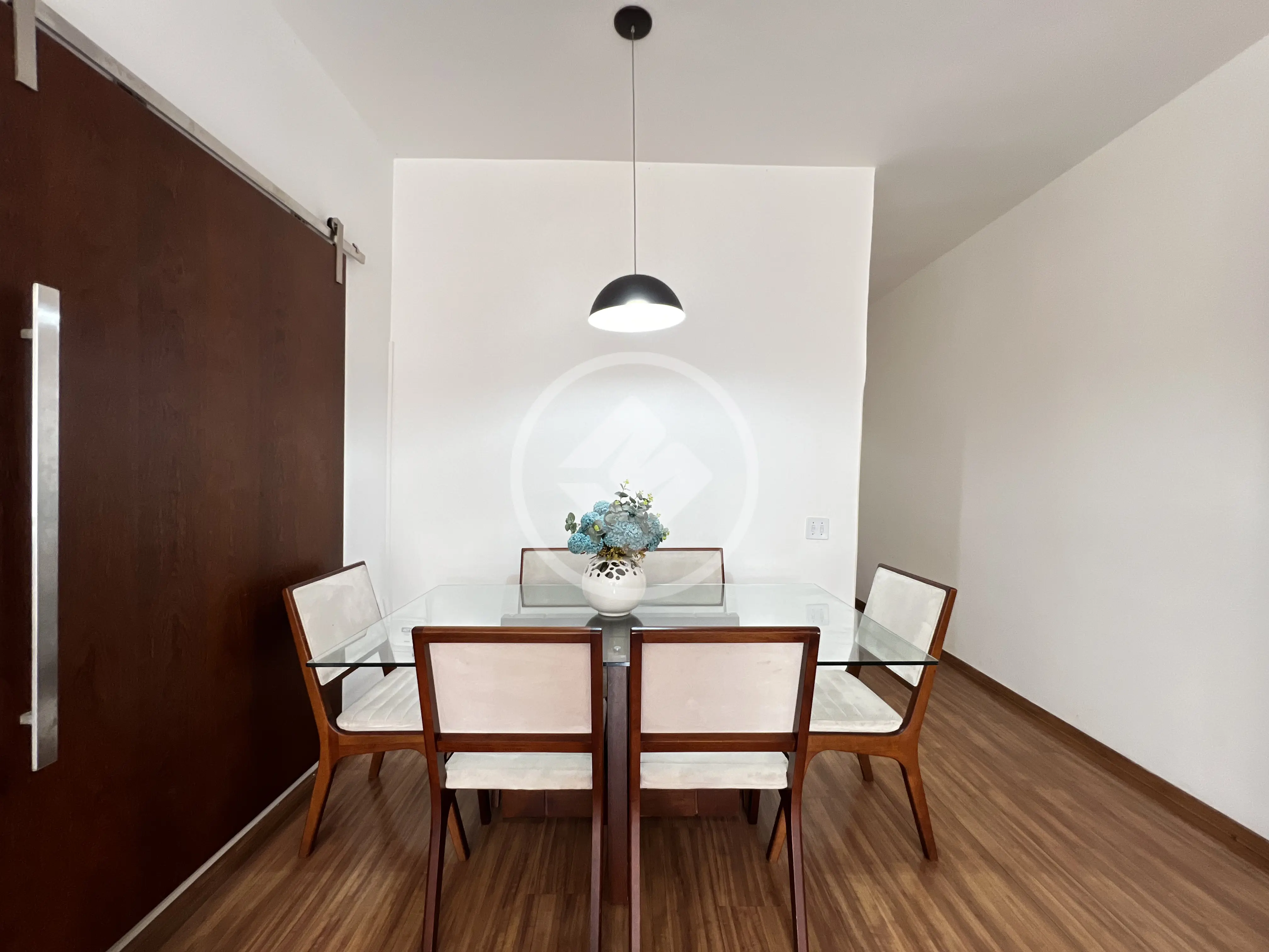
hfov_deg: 106.2
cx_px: 634
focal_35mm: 13
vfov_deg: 89.9
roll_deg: +0.4
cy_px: 476
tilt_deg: -0.8
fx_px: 477
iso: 160
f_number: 1.8
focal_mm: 1.57
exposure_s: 1/60
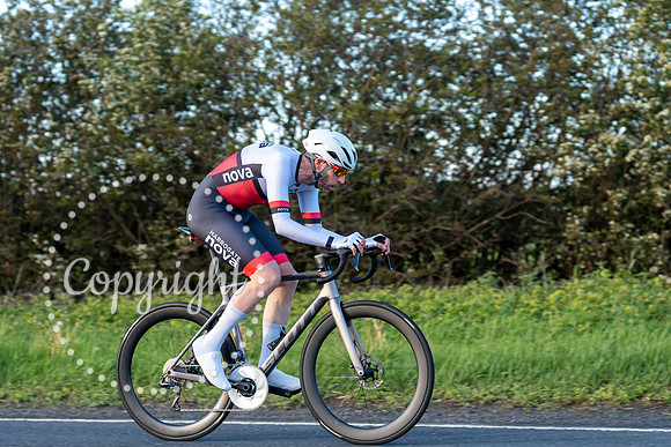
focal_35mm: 105
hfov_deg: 19.4
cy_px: 224
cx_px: 336
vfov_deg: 13.0
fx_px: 1967
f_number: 3.2
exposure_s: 1/640
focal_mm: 102
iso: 400
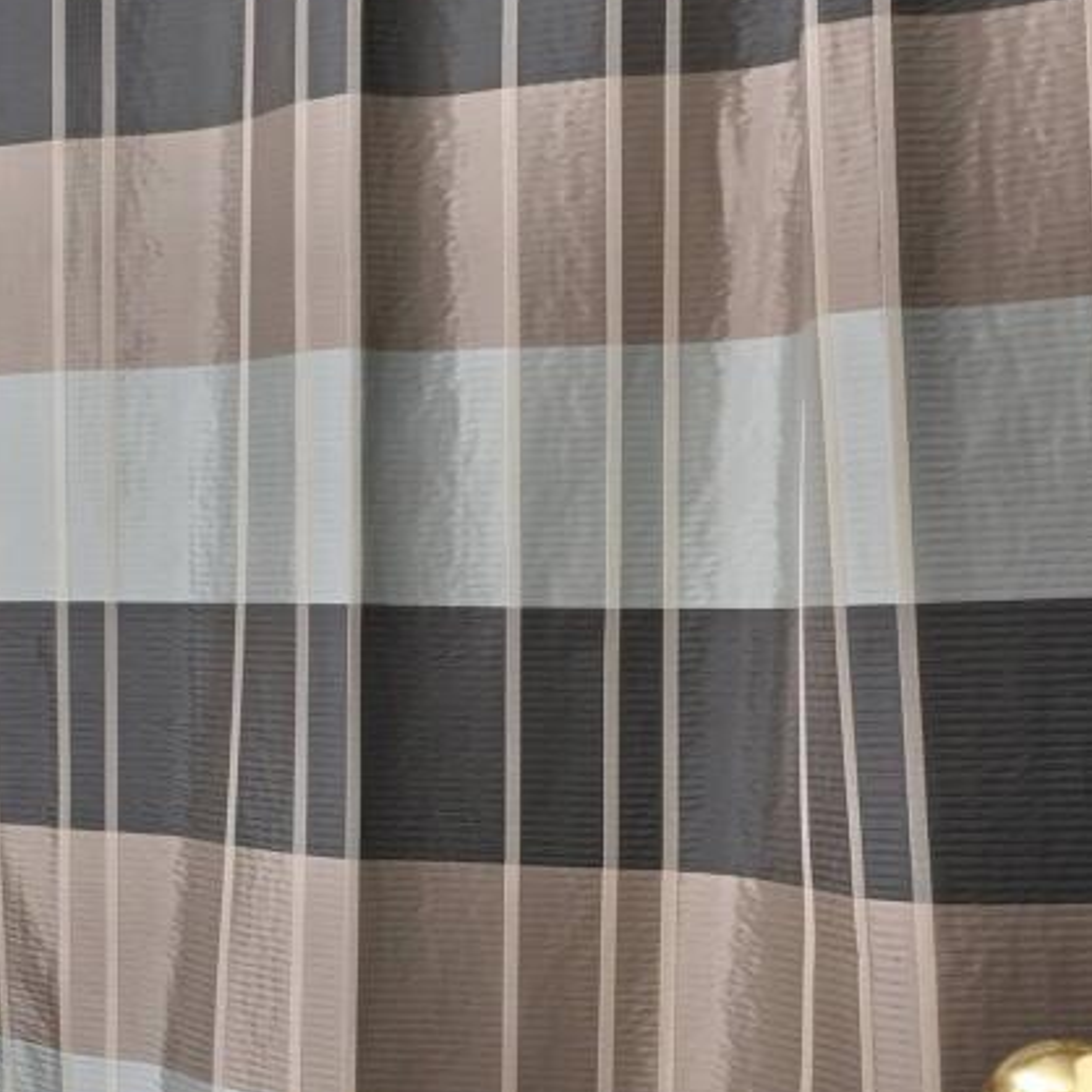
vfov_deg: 28.1
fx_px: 2177
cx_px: -618
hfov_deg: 22.3
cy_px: 650
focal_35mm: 61
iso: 560
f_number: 5.6
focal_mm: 15
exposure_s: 1/10
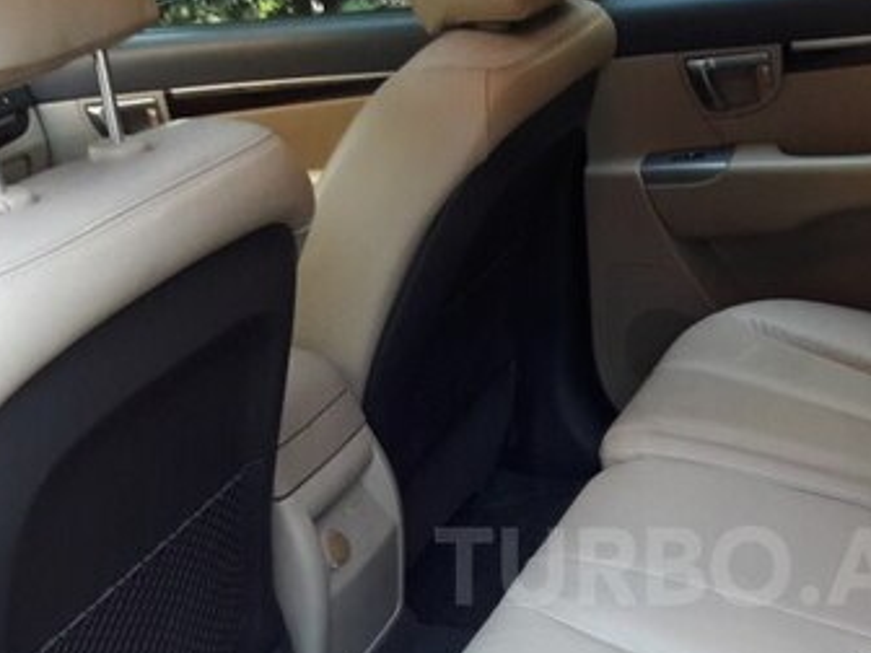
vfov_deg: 25.8
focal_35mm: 55
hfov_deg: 33.9
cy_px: 566
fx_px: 1384
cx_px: 700
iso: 160
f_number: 1.9
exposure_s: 1/33
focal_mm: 3.7
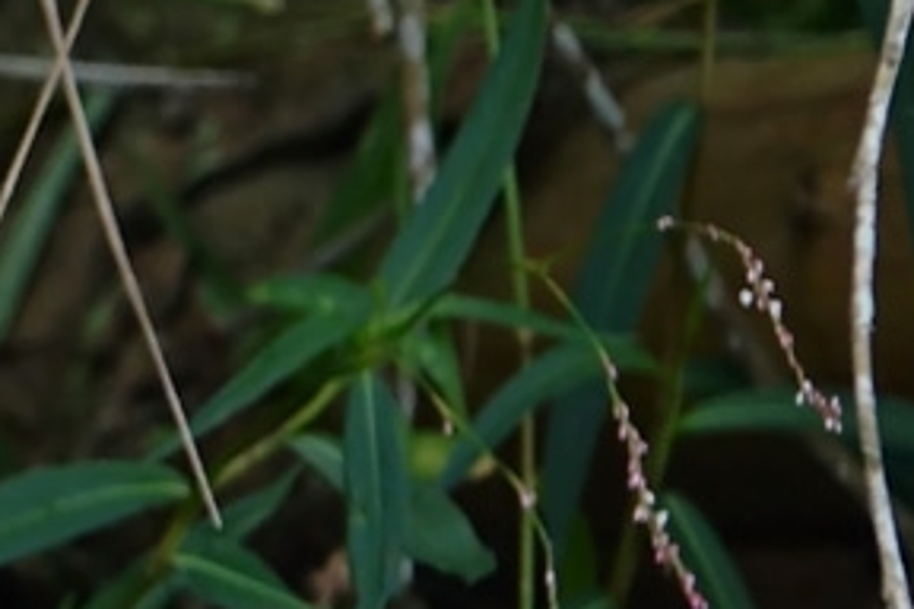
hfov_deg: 1.2
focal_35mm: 1766
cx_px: -879
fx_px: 44833
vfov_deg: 0.8
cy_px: -38
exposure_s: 1/250
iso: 250
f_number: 4
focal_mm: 155.41
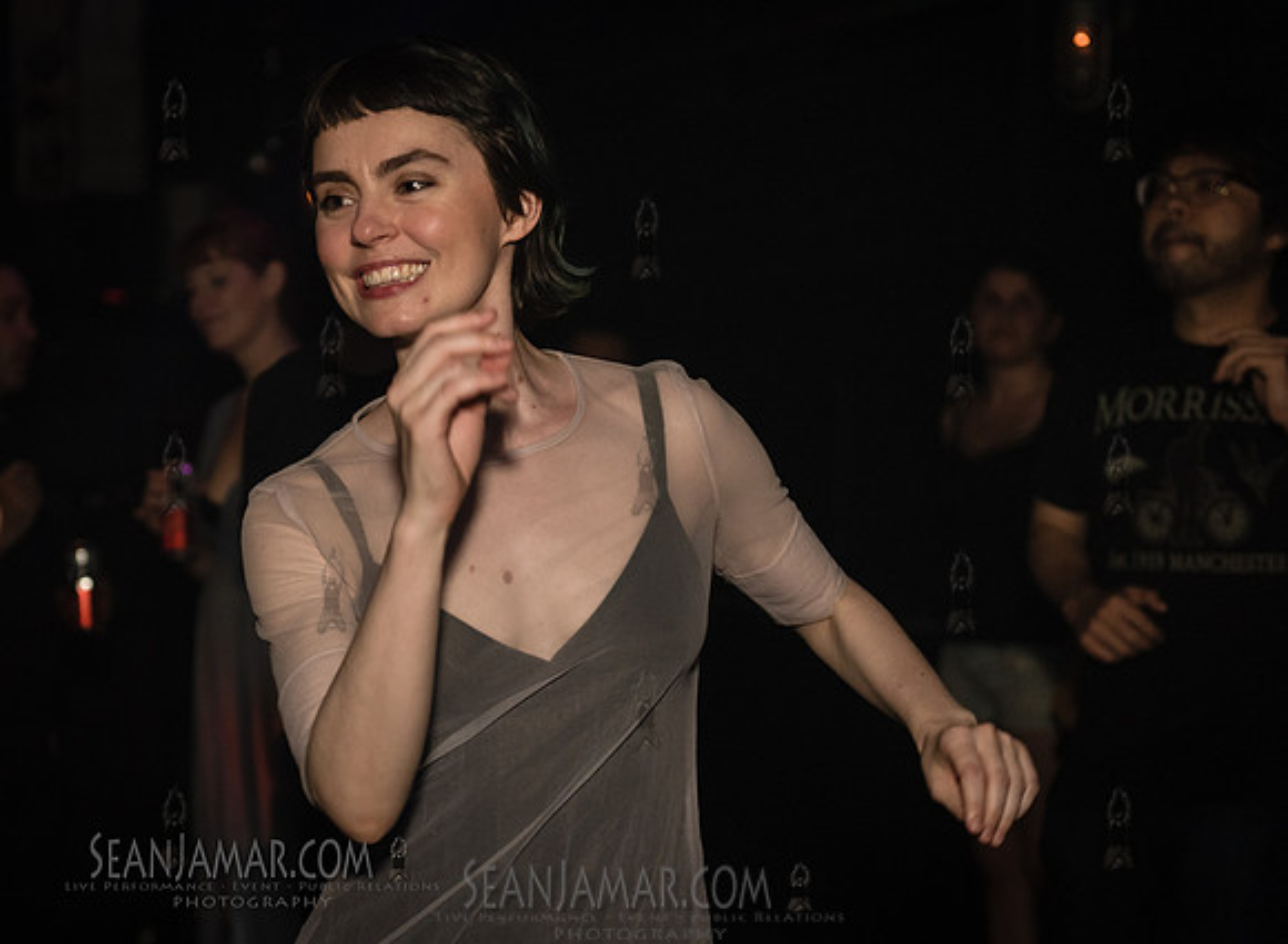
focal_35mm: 70
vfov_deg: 20.7
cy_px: 536
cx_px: 486
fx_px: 2586
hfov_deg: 27.9
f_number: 3.5
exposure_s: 1/250
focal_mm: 58
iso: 2000
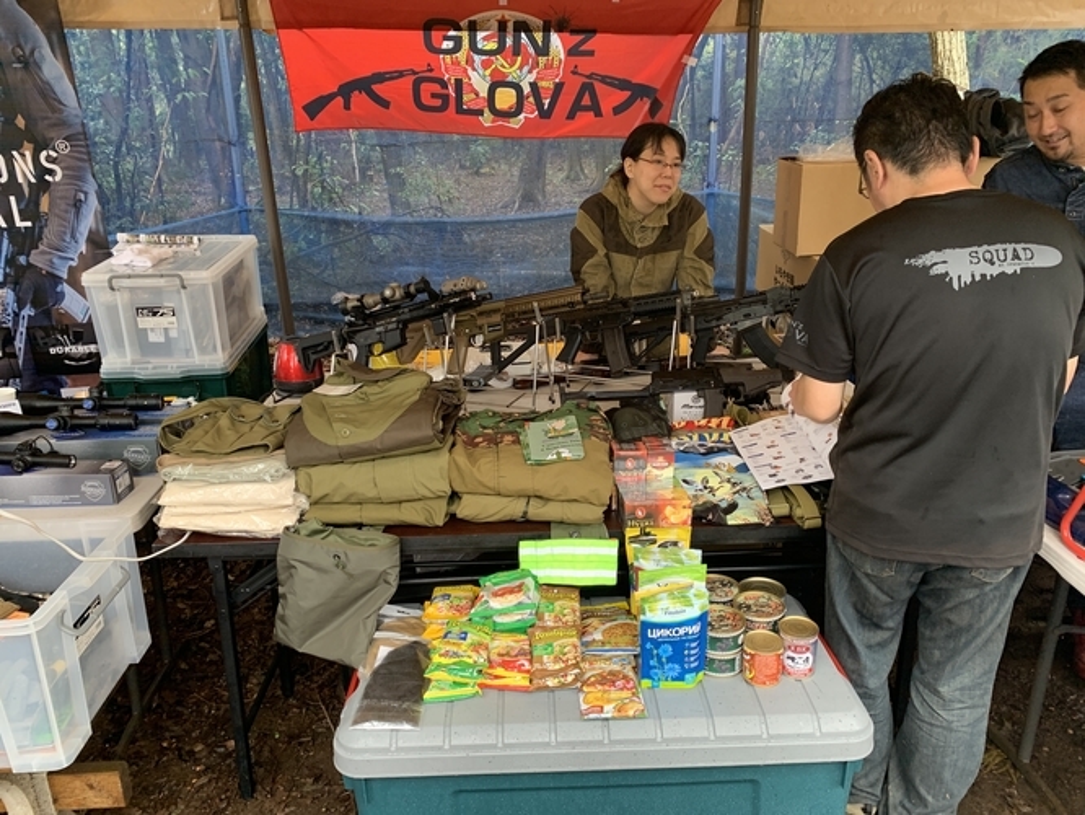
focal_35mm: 26
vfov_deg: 53.1
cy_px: 408
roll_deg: +0.5
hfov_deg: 67.3
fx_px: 815
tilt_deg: -19.4
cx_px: 542
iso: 160
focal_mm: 4.25
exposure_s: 1/60
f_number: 1.8
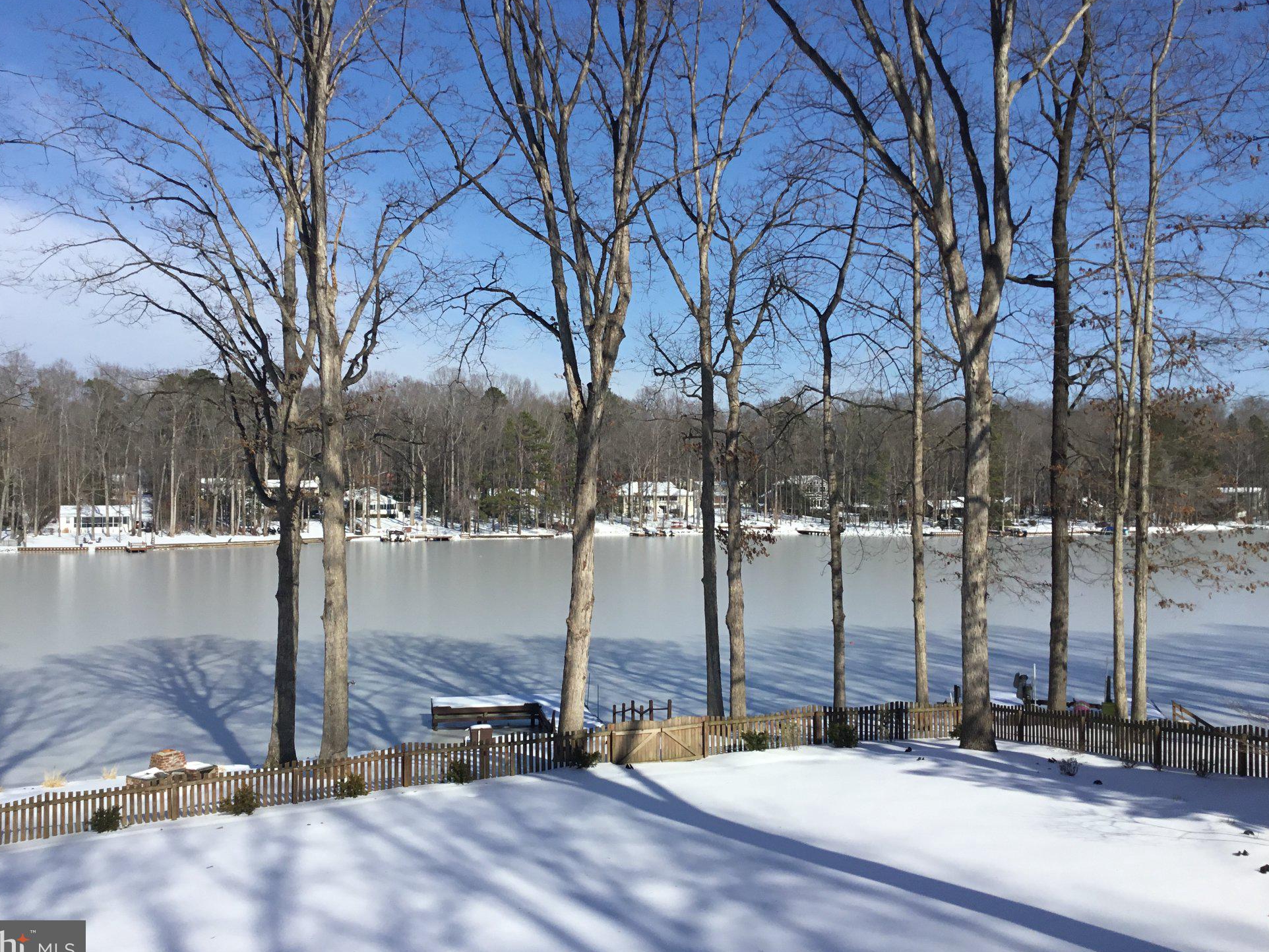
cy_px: 468
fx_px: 1210
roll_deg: +0.9
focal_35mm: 33
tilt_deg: +1.4
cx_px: 596
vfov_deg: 42.9
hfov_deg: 55.3
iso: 25
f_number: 2.4
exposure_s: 1/2203
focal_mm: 3.3
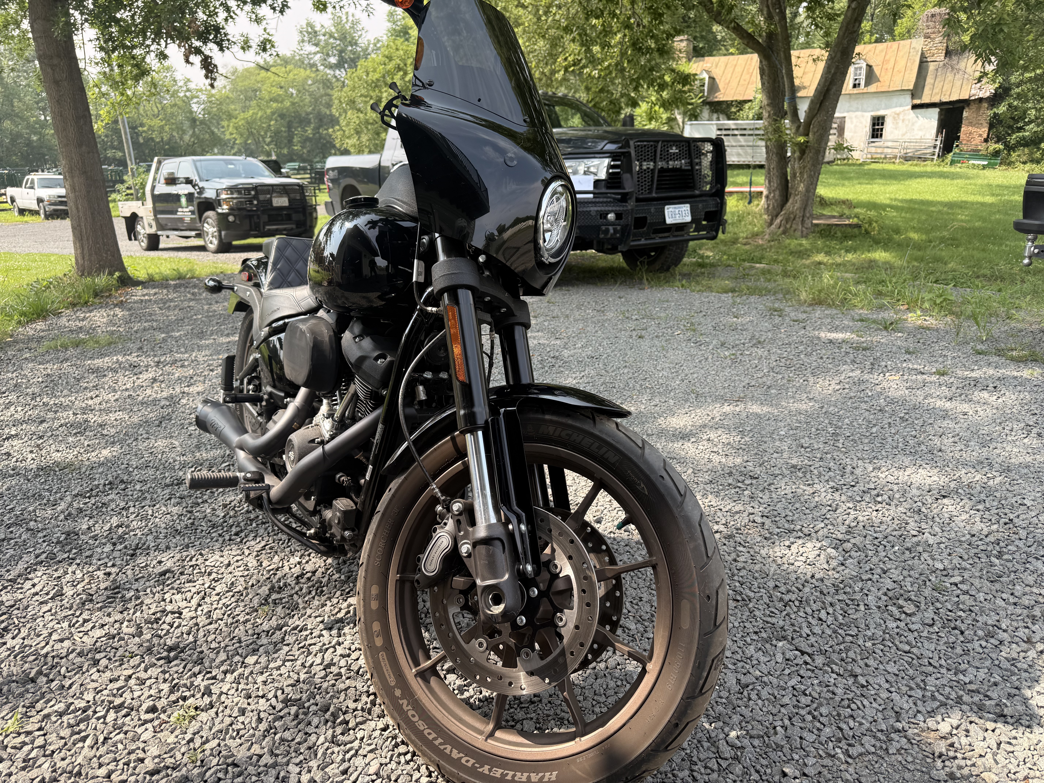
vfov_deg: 56.8
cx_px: 522
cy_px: 392
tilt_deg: -17.8
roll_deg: +2.1
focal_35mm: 24
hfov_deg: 71.6
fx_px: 724
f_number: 1.78
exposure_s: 1/1046
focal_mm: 6.76
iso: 80
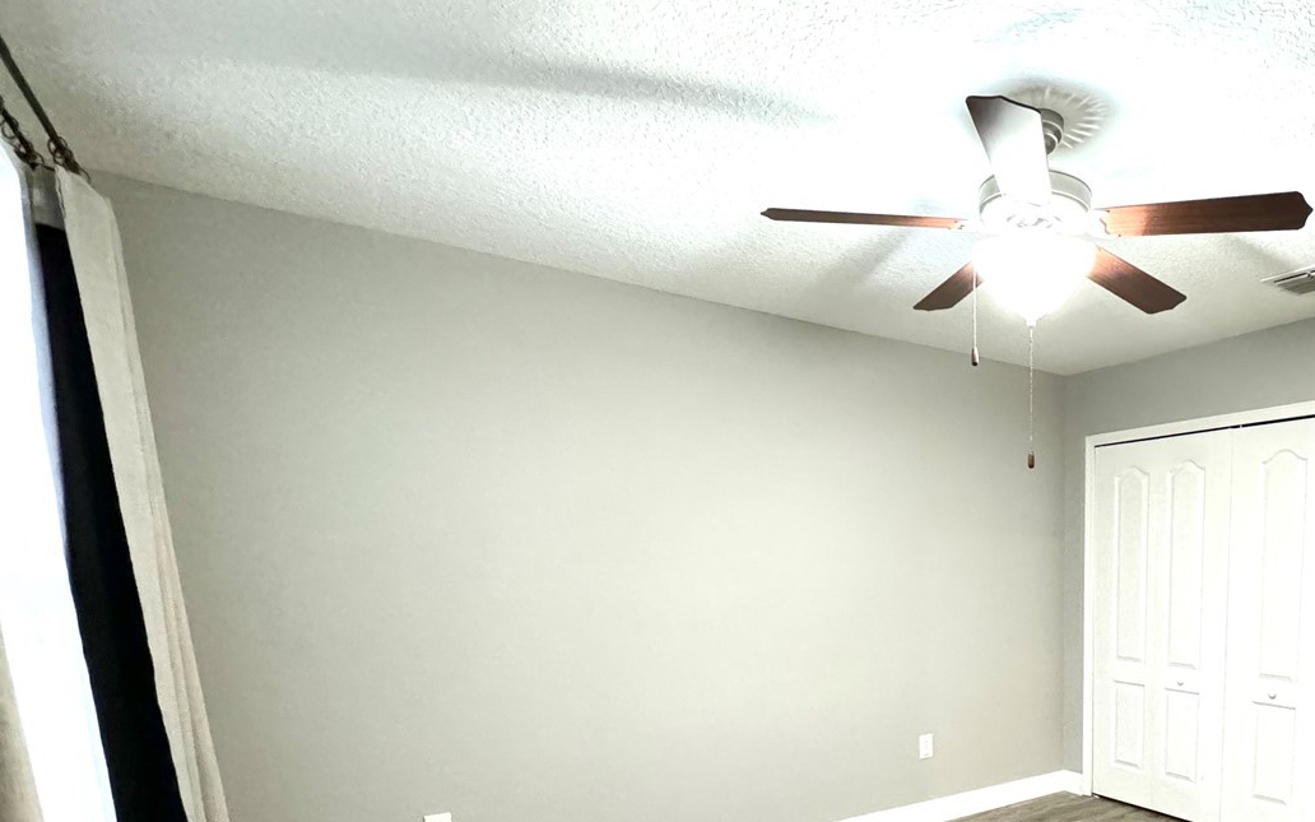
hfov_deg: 71.3
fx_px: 824
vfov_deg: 49.6
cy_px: 669
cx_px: 1003
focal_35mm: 23
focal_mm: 2.22
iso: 800
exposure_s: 1/60
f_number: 2.2
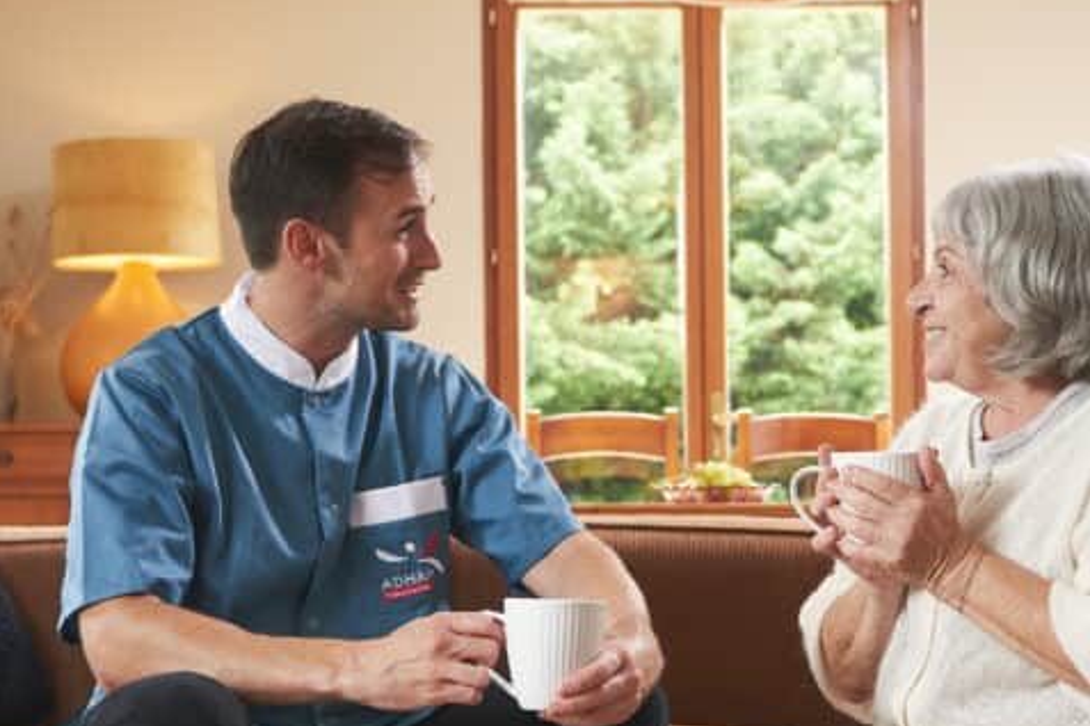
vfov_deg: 18.5
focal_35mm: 73
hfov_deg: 27.6
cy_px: 572
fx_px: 2210
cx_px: 654
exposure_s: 1/160
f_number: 2.8
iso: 500
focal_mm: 23
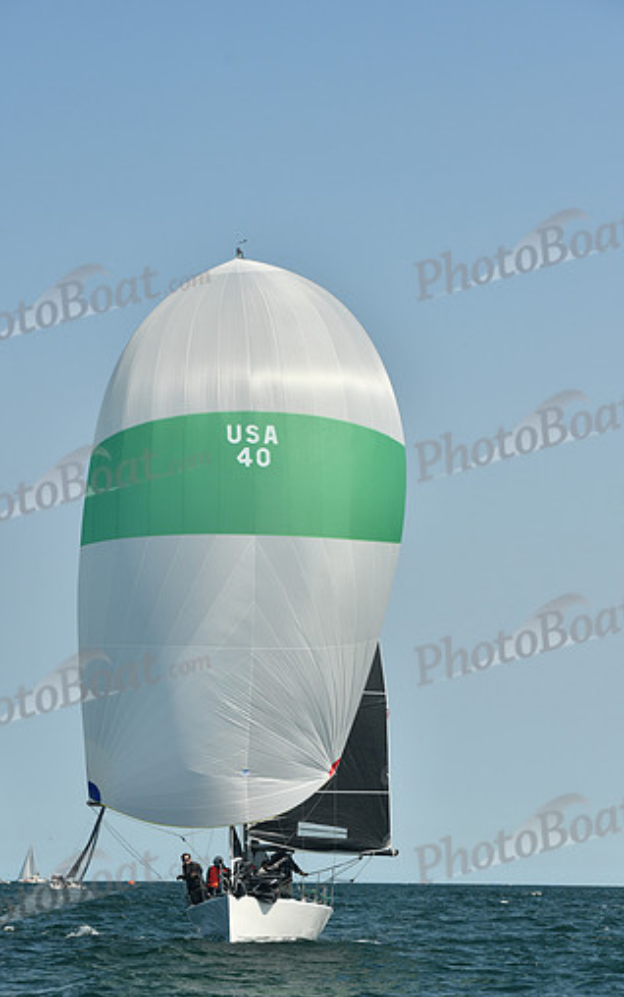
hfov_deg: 9.7
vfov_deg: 15.5
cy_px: 561
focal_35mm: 135
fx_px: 3669
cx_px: 313
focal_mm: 116
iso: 320
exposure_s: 1/640
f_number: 8
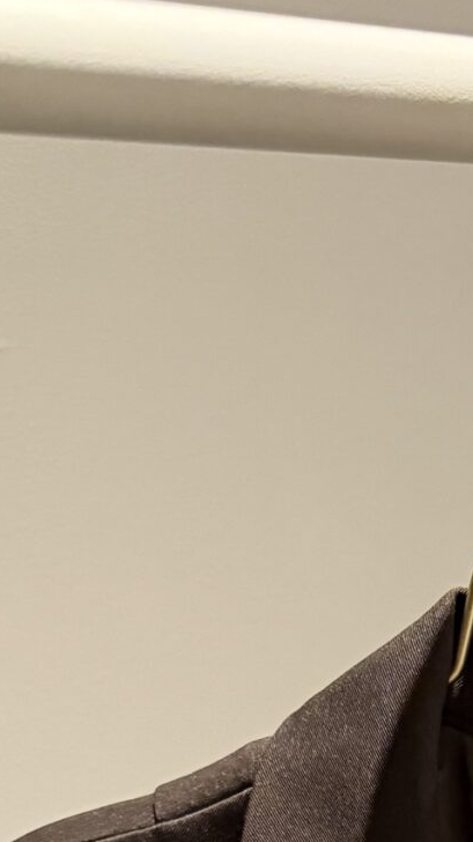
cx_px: 727
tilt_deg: -26.2
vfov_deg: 18.8
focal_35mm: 92
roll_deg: +0.3
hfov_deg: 12.4
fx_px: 2053
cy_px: 1446
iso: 1000
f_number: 1.78
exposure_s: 1/33
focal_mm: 6.76
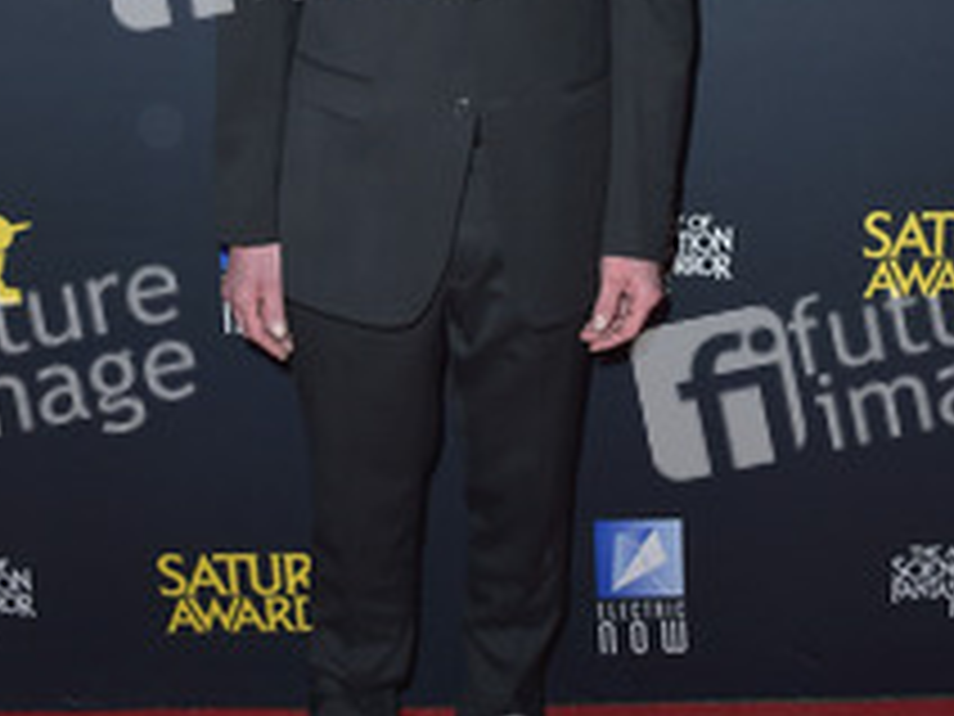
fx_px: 1598
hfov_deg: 33.2
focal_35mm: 58
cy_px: 149
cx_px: 457
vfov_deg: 24.8
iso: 250
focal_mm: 32
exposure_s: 1/250
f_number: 6.3
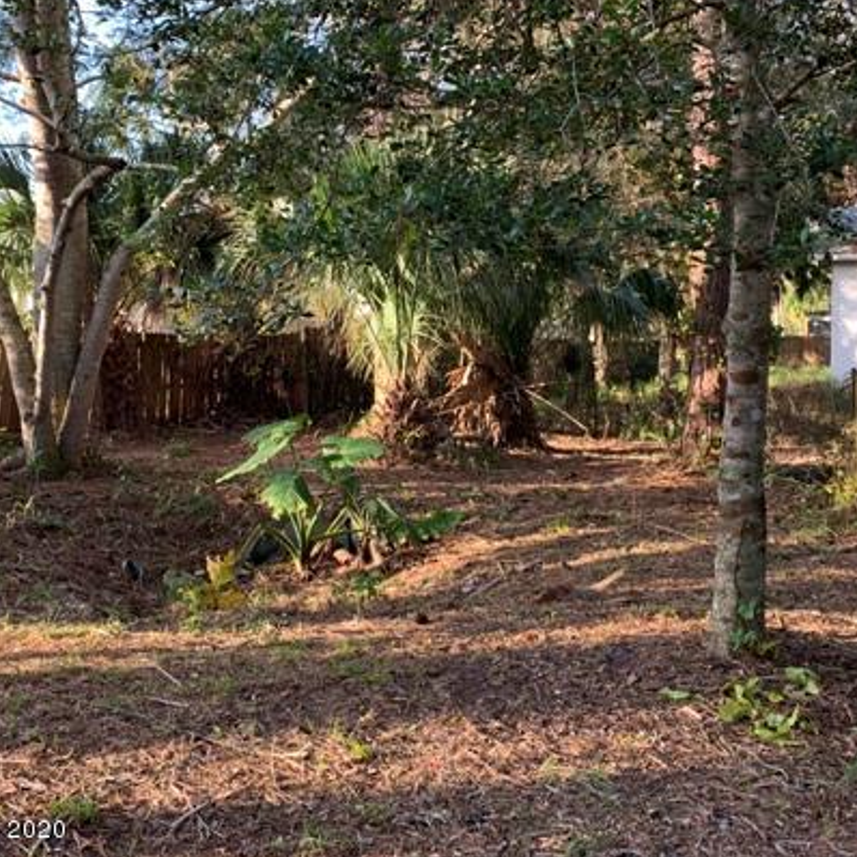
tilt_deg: -0.8
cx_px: 465
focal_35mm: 37
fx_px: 1036
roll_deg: -1.8
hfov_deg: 44.9
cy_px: 355
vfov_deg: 44.8
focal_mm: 4.25
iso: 40
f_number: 1.8
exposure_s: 1/122
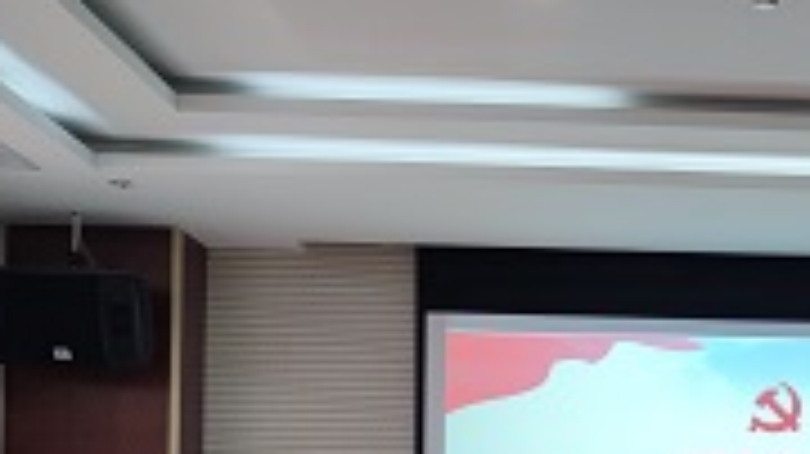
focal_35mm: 80
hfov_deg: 24.8
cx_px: 882
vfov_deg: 14.7
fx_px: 1717
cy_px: 512
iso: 92
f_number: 1.69
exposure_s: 1/100
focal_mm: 6.72
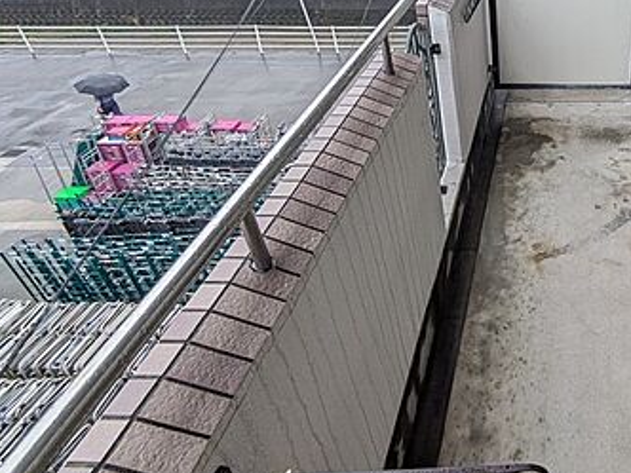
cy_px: 46
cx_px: 544
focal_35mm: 27
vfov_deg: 46.3
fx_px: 492
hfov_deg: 57.9
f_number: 2.2
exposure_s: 1/133
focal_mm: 1.83
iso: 49
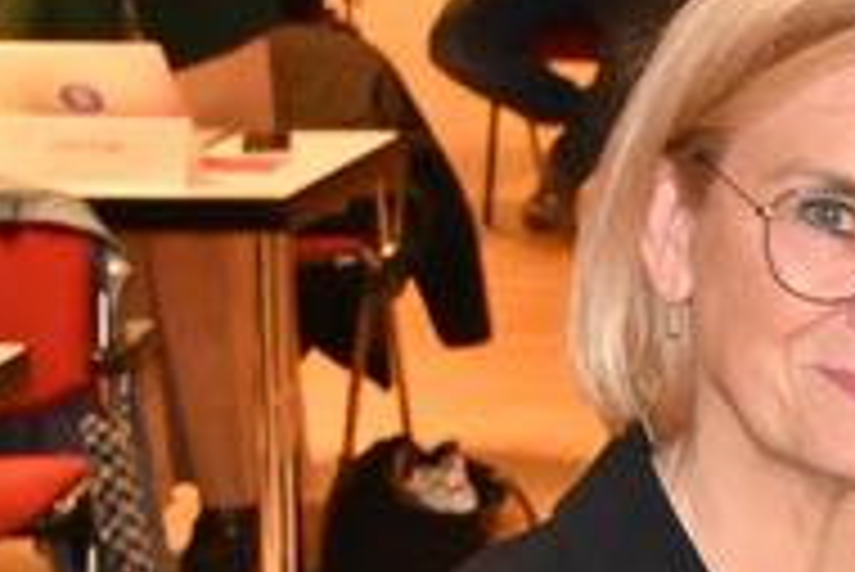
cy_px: 804
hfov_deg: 11.6
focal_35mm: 168
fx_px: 3989
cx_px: 1336
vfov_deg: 8.1
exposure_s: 1/125
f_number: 4.5
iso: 1600
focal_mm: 29.5
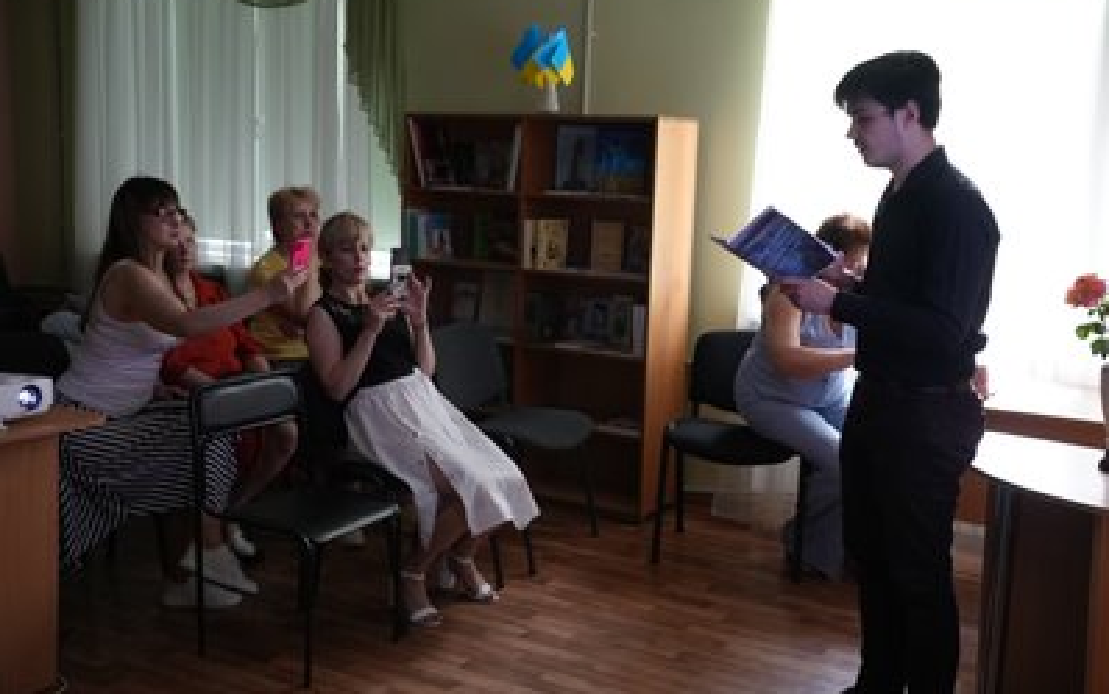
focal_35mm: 41
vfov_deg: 31.3
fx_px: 1240
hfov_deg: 48.2
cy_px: 330
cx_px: 554
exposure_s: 1/160
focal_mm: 40
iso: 3200
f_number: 4
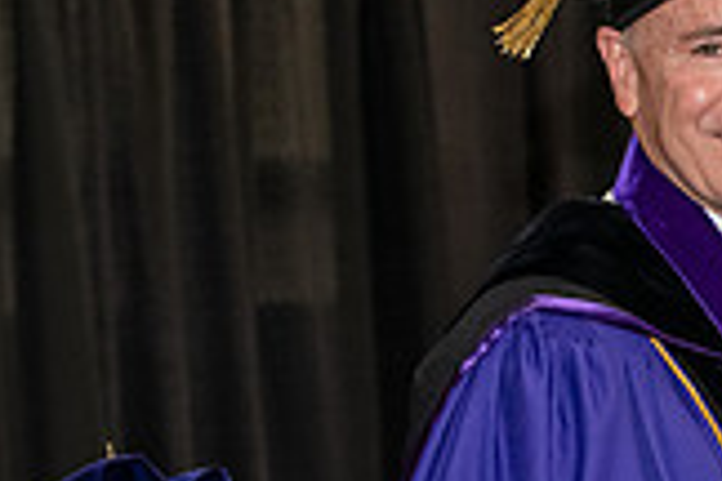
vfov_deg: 5.5
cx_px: 998
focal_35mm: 251
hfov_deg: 8.1
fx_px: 5034
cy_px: 359
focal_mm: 70
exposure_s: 1/200
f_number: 5
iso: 2500
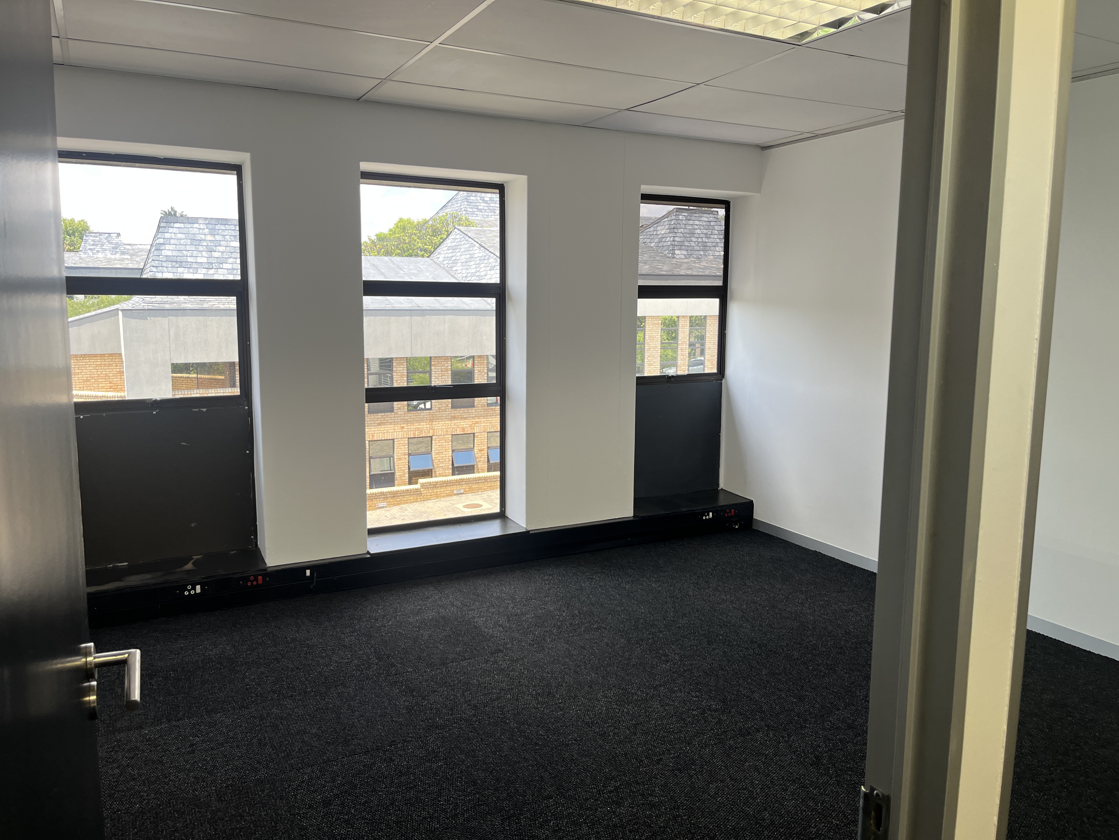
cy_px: 420
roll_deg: -0.9
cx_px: 560
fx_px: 840
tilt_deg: -6.9
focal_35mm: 26
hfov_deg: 67.3
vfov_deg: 53.1
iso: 40
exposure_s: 1/189
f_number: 1.6
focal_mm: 5.1
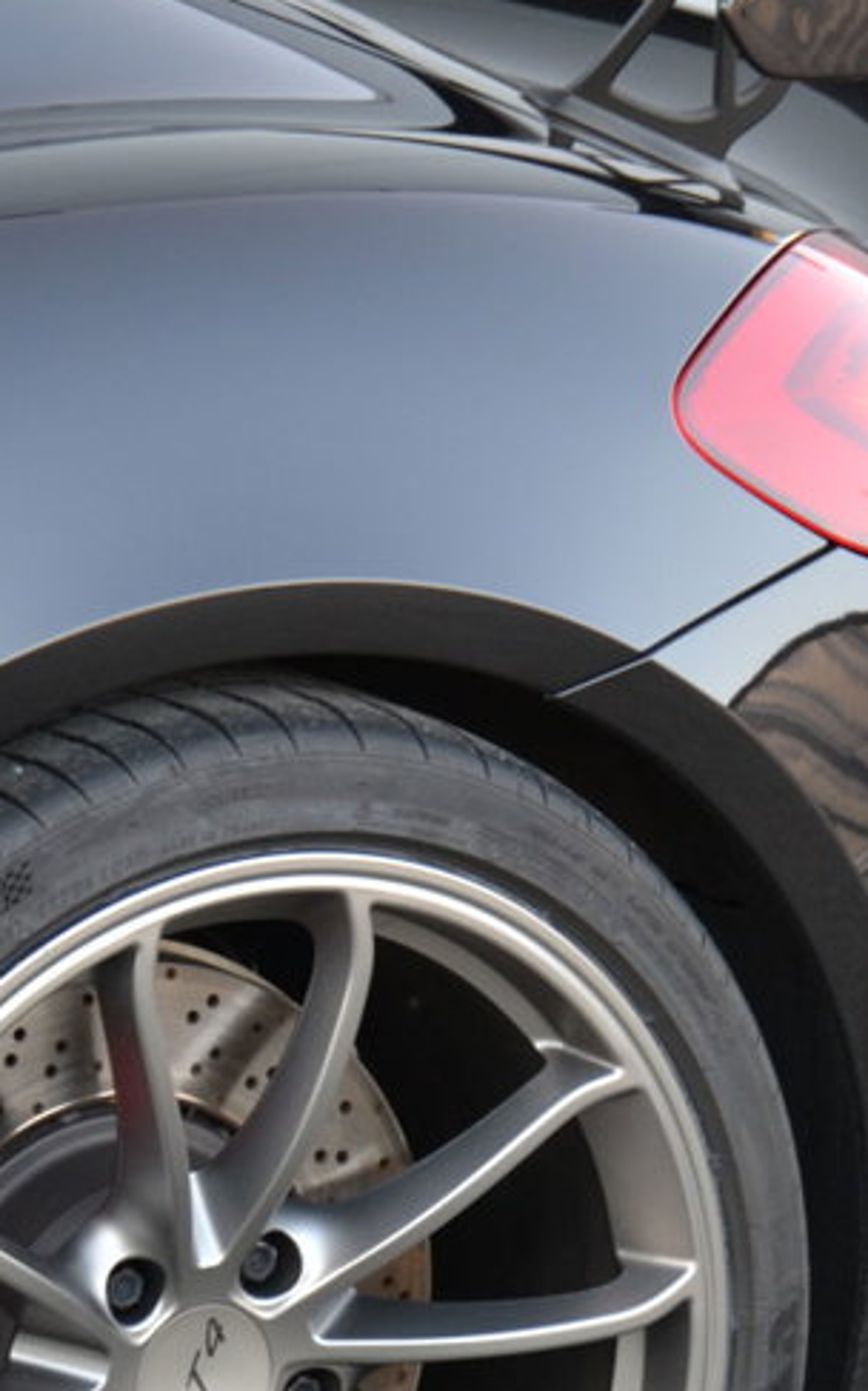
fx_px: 8486
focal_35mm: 224
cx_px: 448
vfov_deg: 9.4
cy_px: 693
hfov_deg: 5.9
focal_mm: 62
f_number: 5.3
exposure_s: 1/60
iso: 450
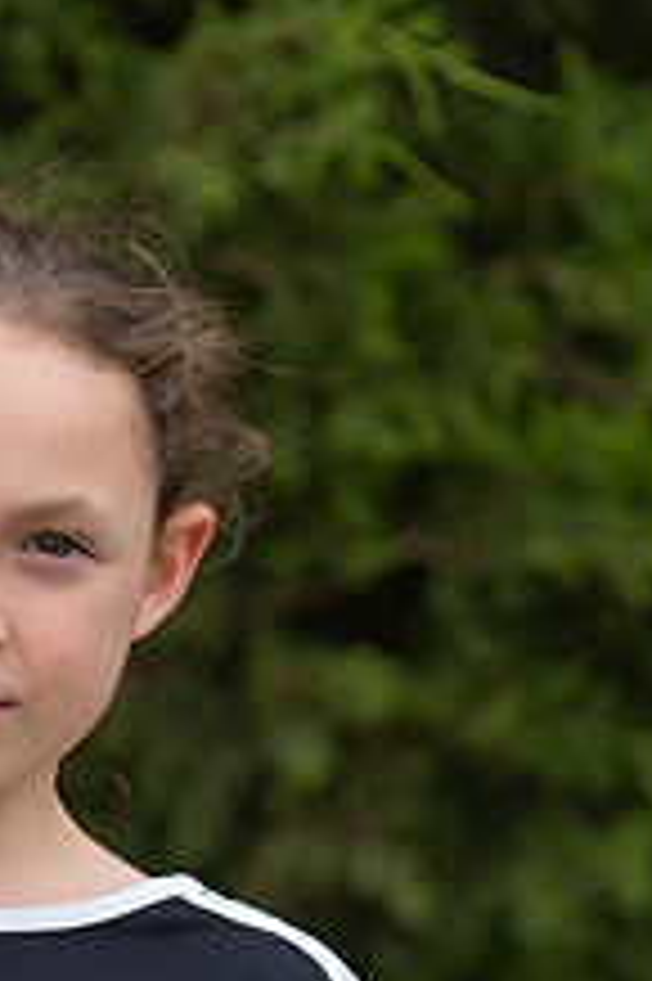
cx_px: -148
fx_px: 11155
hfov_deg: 3.3
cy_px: 781
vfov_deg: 5.0
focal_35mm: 410
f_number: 3.2
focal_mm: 154
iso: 64
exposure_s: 1/320
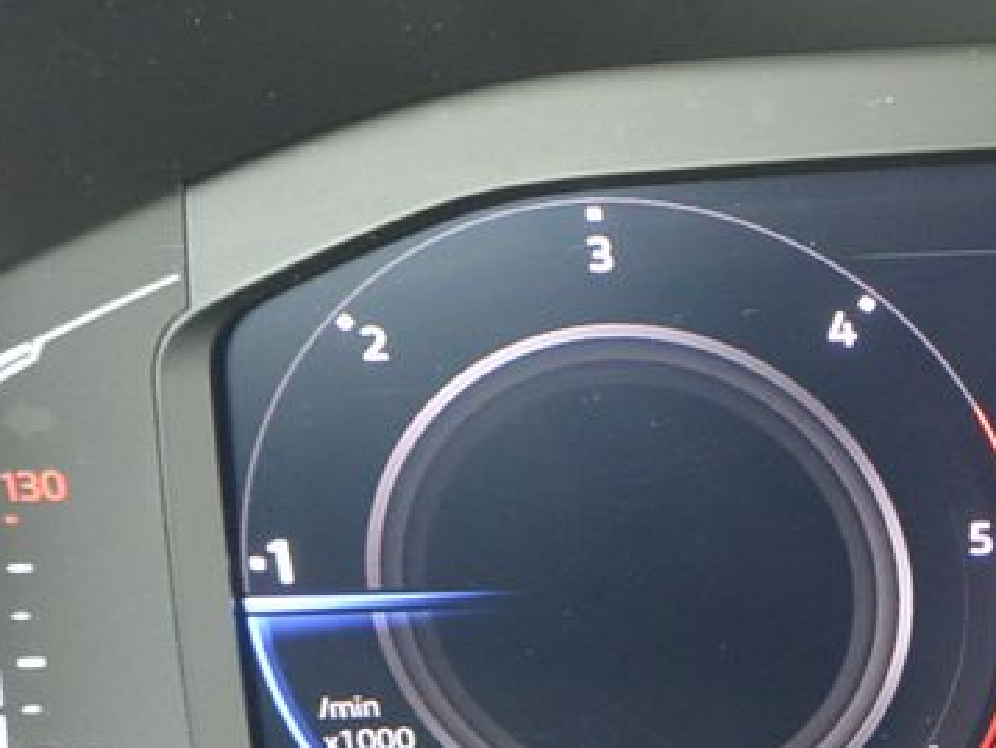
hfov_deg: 22.5
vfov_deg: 19.0
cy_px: 569
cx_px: 1319
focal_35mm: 77
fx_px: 2217
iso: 800
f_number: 3.5
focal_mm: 10.7
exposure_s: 1/40
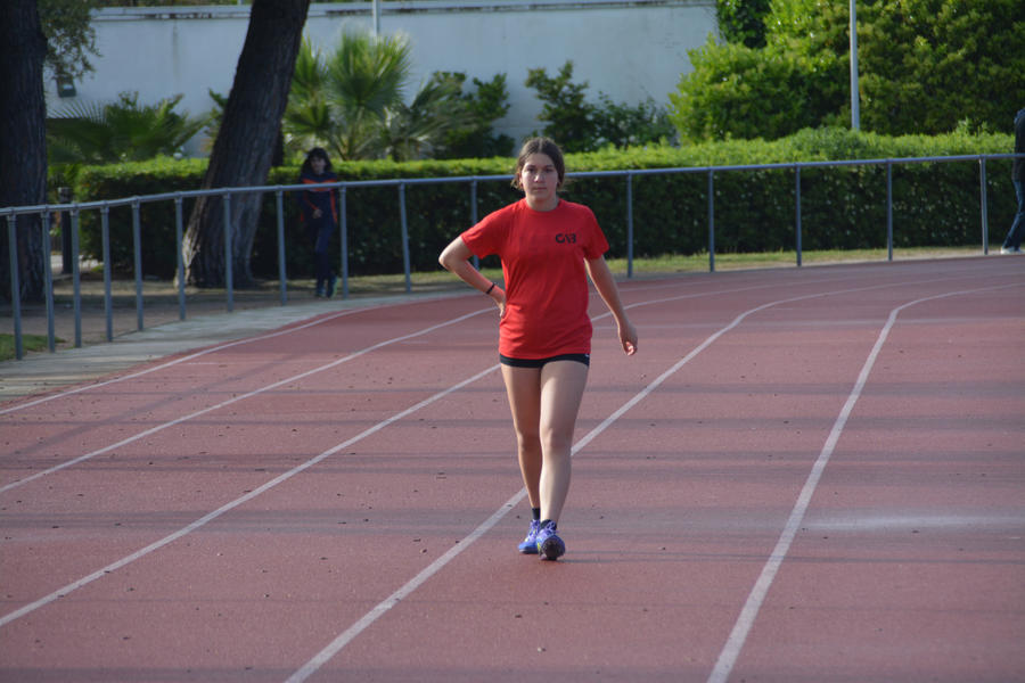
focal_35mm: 300
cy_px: 342
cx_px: 512
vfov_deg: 4.6
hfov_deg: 6.9
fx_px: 8541
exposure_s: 1/1000
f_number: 6.3
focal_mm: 200
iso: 560
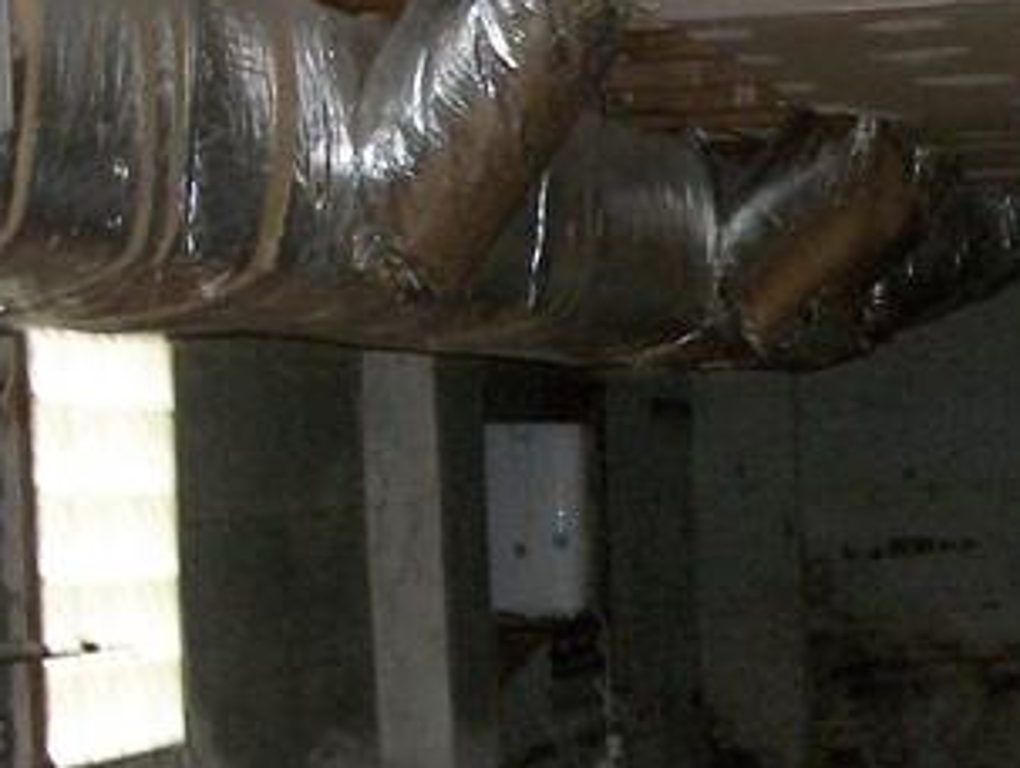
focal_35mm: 108
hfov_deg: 18.1
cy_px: 667
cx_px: 794
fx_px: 3186
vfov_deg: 13.6
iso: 250
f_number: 2.9
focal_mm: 5.7
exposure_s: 1/30
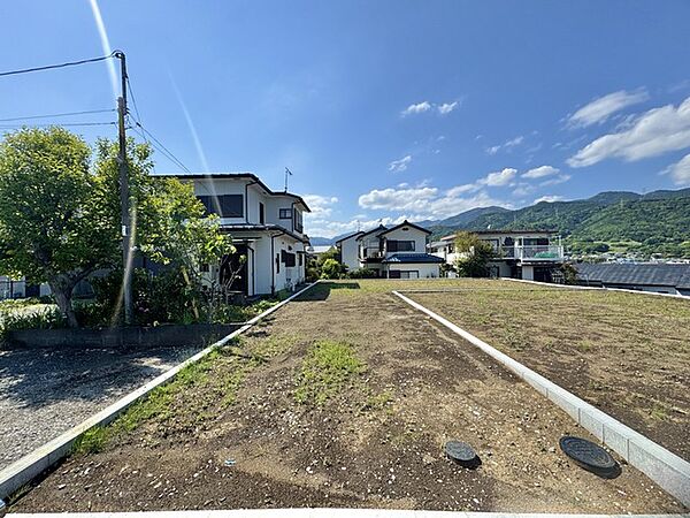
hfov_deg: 102.1
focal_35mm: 14
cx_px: 345
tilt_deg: +1.5
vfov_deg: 85.7
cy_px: 259
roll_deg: +1.7
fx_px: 279
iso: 50
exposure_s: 1/2273
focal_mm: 2.22
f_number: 2.2
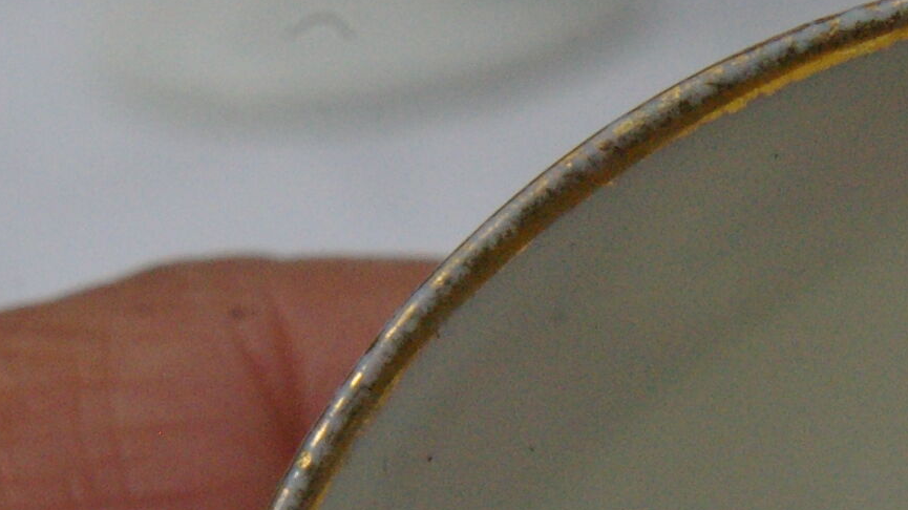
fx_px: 3418
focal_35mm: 142
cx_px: 1049
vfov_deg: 8.3
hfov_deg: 14.7
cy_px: 893
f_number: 11
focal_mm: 26
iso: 1600
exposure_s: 1/1000
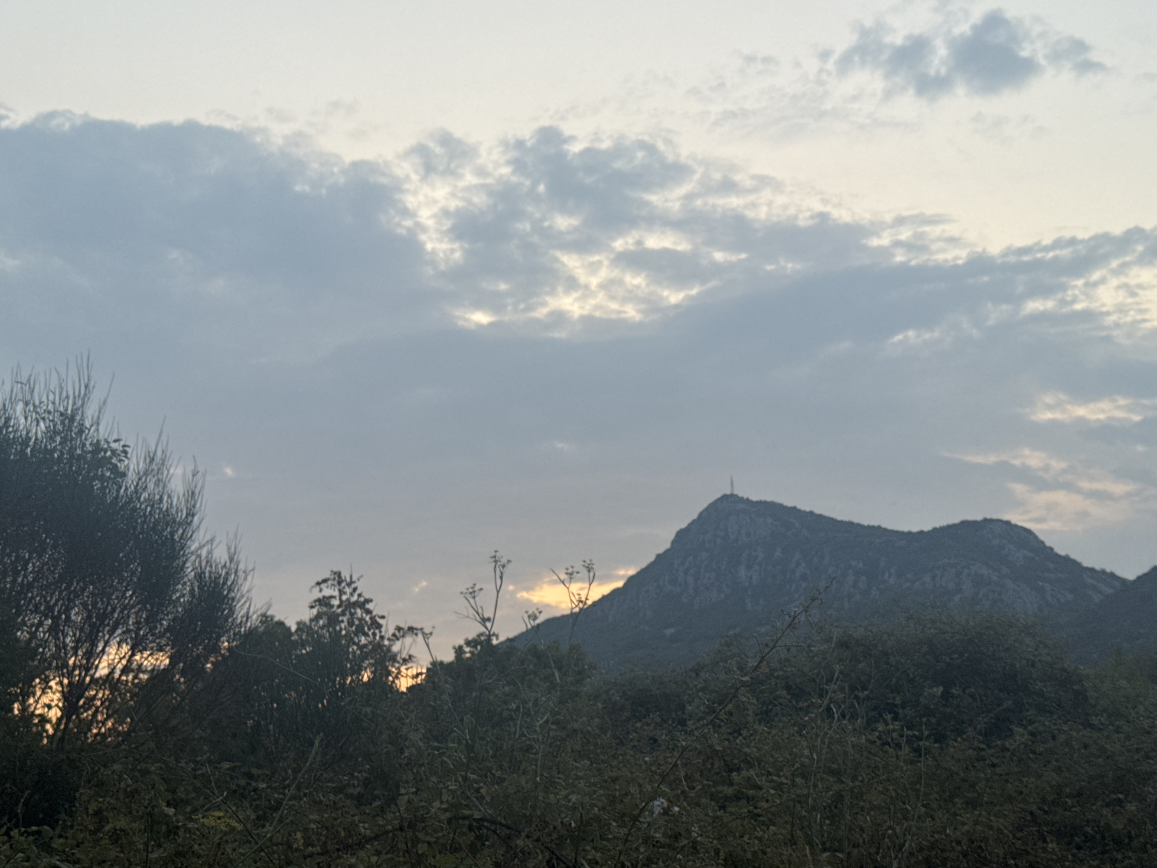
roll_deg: +1.7
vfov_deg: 29.7
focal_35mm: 49
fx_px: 1638
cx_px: 585
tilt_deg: +14.6
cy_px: 433
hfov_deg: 38.9
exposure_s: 1/80
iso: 100
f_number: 1.78
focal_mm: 6.76
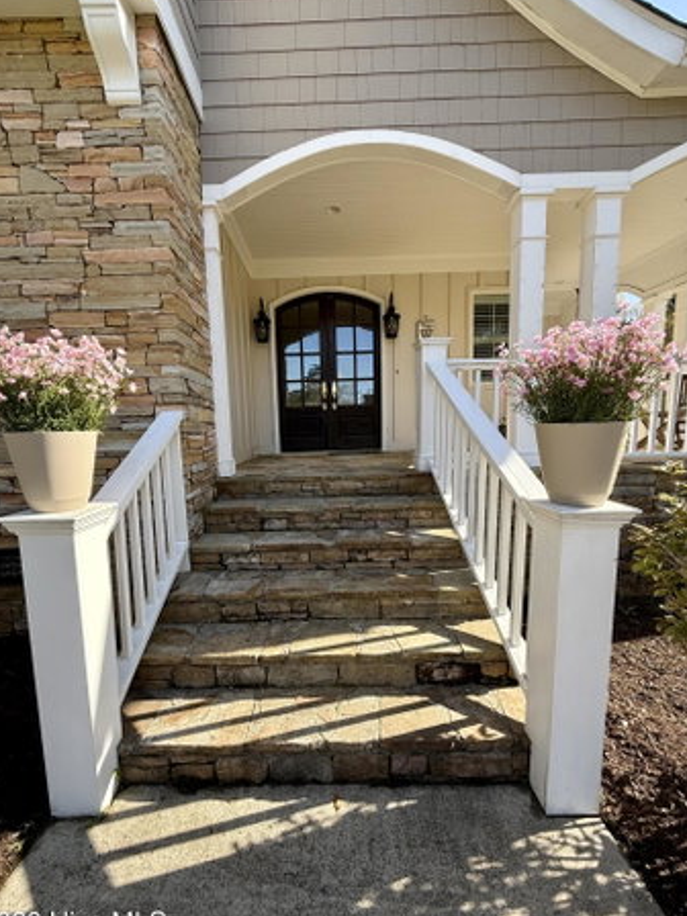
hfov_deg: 81.7
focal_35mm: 15
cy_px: 476
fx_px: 397
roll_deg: +1.1
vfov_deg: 98.1
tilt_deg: -6.5
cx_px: 325
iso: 50
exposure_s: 1/333
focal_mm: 2.22
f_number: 2.2
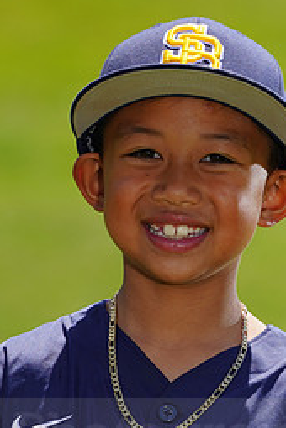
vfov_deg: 3.3
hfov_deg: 2.2
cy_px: 421
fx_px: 7352
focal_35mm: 617
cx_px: 135
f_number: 8
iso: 100
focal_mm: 271
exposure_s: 1/250
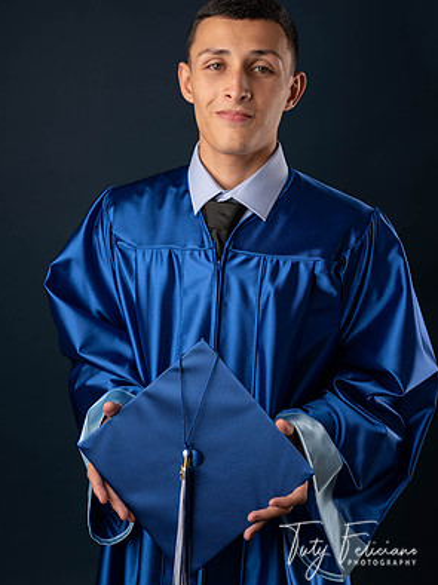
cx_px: 217
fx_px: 1132
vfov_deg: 29.0
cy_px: 263
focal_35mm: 67
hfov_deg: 21.9
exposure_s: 1/100
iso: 200
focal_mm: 61
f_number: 5.6
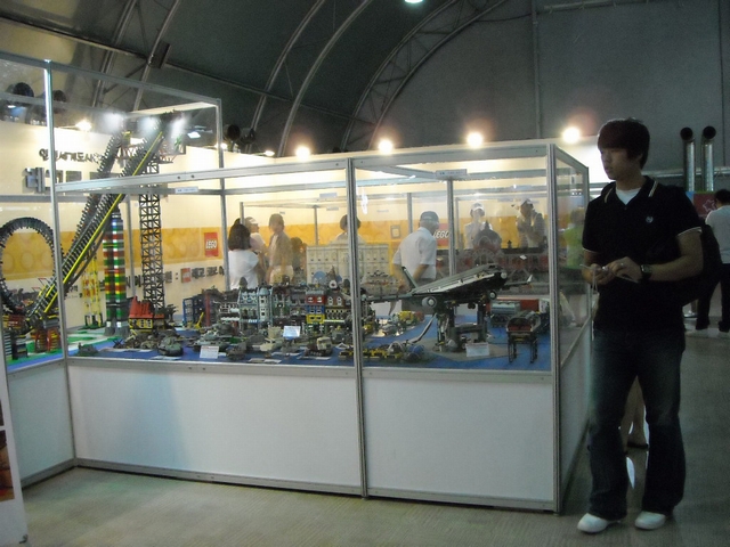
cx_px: 365
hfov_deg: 52.6
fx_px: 738
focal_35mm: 35
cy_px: 274
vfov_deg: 40.7
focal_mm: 5.7
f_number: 2.8
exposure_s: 1/148
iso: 800
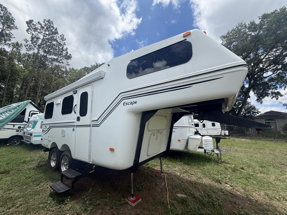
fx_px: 116
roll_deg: -2.4
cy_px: 108
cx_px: 144
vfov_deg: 85.7
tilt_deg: +9.5
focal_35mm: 14
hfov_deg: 102.1
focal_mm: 2.22
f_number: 2.2
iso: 50
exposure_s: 1/2165
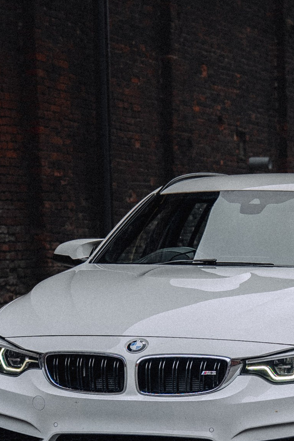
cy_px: 322
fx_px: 1801
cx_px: 359
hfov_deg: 9.2
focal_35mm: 147
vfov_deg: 13.9
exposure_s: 1/1000
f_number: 2.8
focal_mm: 41
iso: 200
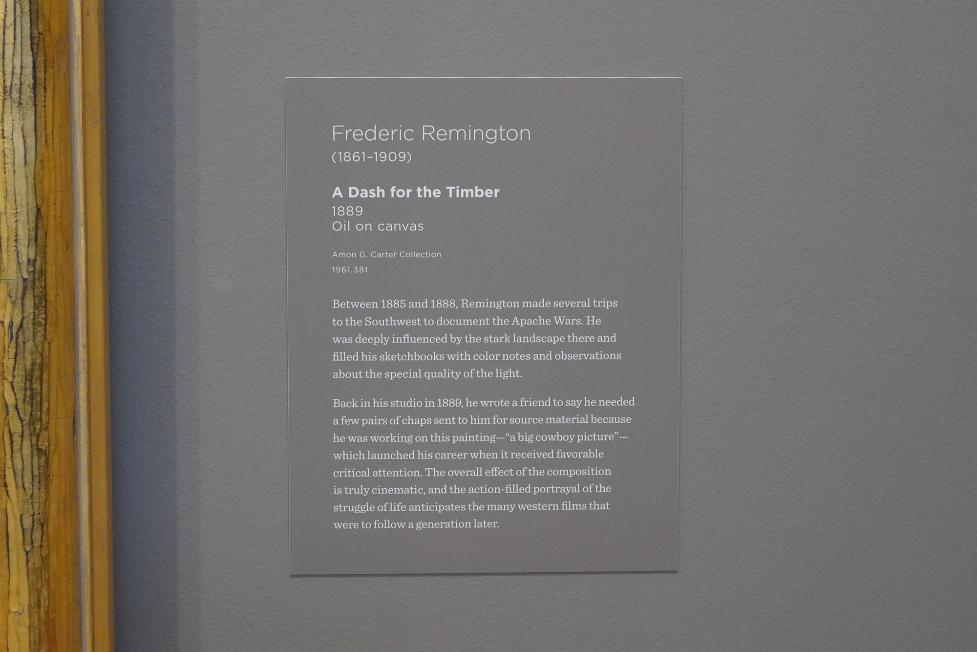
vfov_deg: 27.0
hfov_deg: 39.6
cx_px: 488
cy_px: 326
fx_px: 1357
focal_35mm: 50
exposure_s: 1/100
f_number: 10
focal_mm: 50
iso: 8000
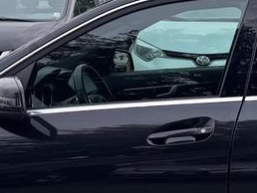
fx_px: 884
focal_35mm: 119
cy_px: 124
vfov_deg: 12.5
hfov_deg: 16.5
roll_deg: -0.6
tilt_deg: -7.6
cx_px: 173
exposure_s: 1/966
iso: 80
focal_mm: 6.76
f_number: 1.78
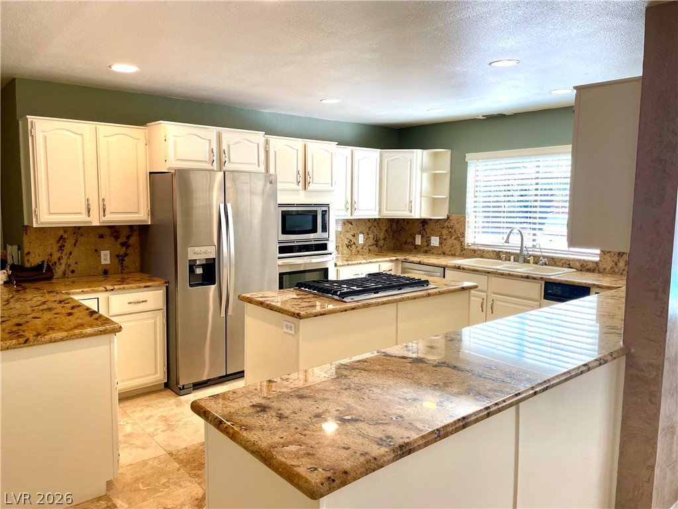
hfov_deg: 67.3
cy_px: 254
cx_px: 339
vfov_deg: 53.1
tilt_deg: -5.6
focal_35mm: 26
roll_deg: -0.7
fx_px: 509
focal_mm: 4.2
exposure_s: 1/120
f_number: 1.6
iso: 50
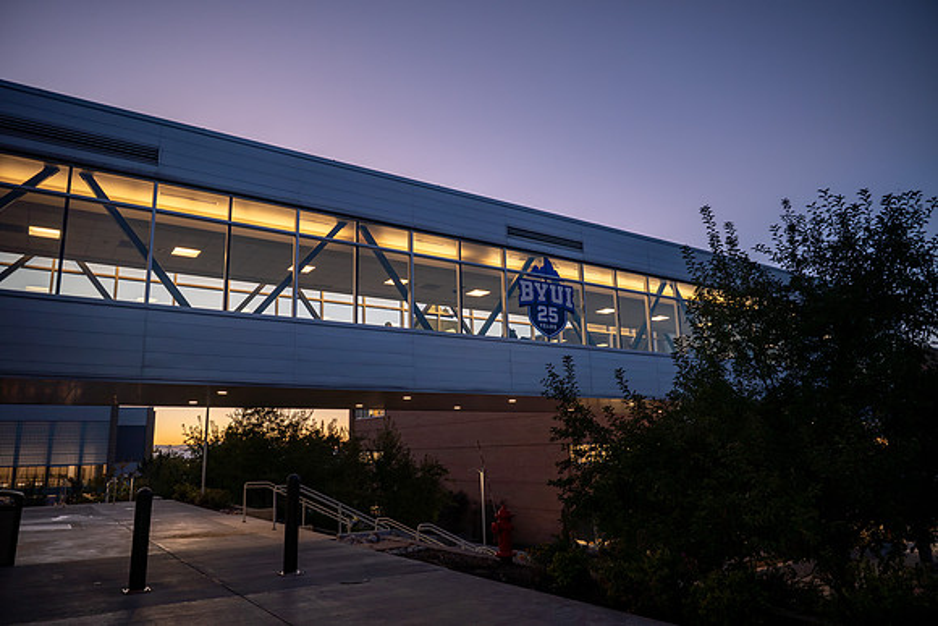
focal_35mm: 24
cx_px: 469
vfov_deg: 52.3
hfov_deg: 72.7
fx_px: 638
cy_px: 313
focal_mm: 24
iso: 125
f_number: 2.8
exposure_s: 1/250
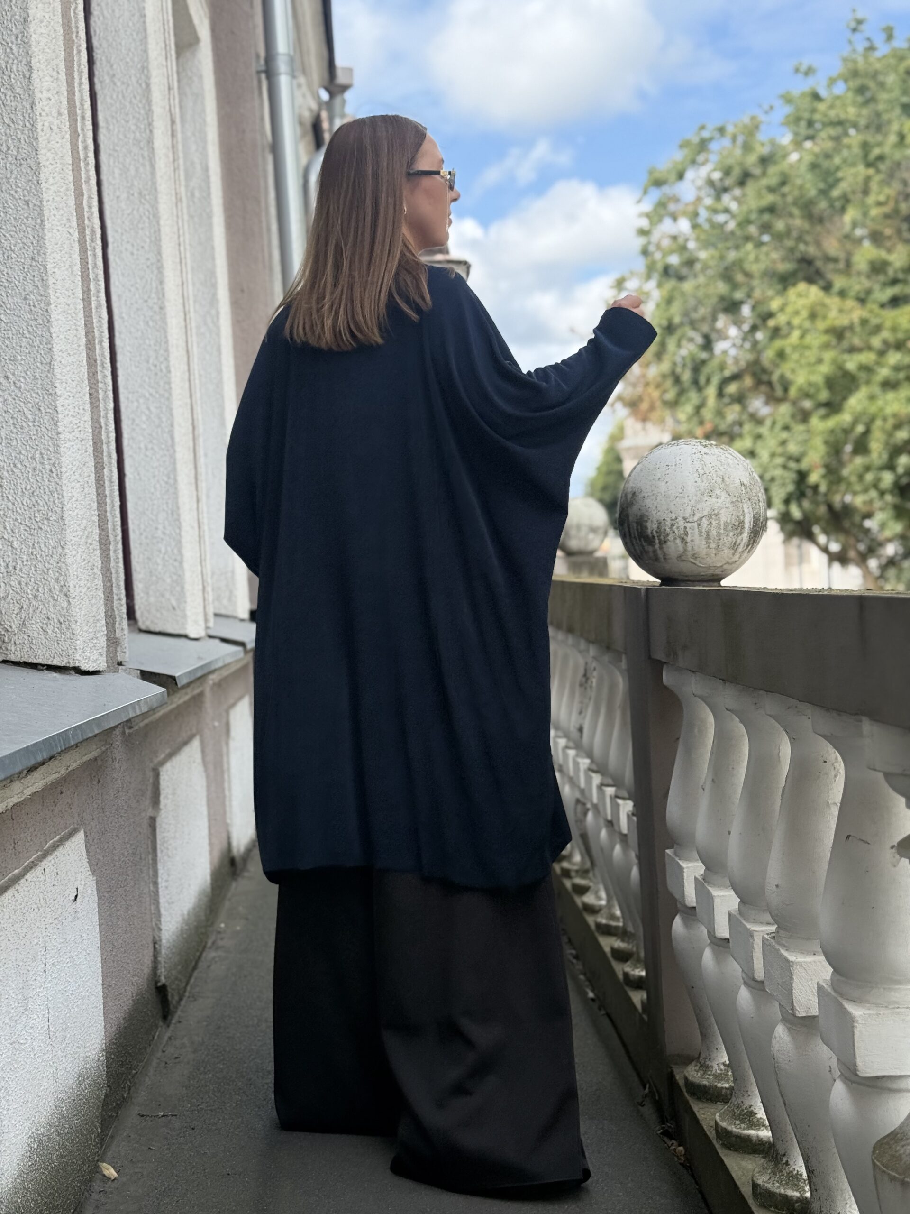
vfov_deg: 39.7
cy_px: 607
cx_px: 455
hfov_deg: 30.3
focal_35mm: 48
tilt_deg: -1.9
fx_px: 1682
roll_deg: +1.2
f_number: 1.78
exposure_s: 1/2146
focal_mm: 6.76
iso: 100
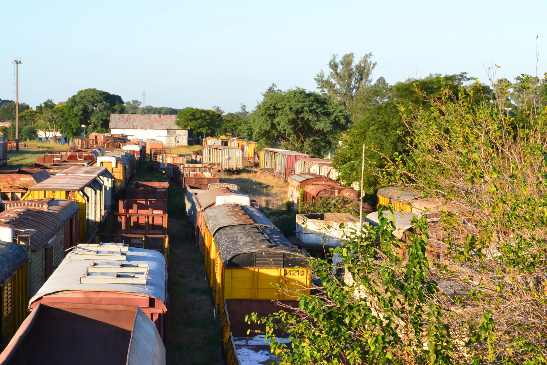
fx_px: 1135
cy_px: 228
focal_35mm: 75
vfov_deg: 18.2
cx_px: 213
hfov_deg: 27.0
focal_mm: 35
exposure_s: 1/160
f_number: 9
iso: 400
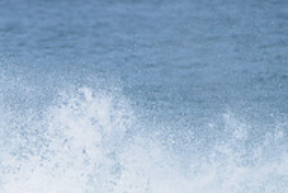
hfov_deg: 1.4
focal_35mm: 1515
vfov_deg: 0.9
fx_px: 12139
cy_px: 268
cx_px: -15
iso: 250
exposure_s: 1/2500
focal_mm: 500
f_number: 6.3
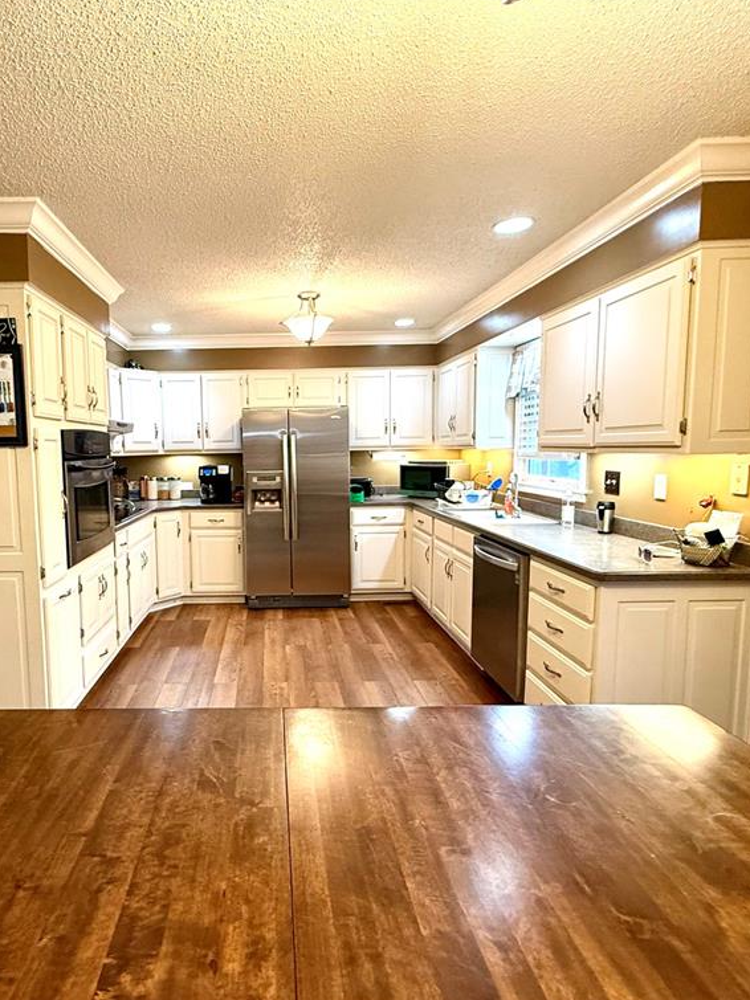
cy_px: 502
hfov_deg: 67.3
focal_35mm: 19
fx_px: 549
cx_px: 268
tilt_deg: -5.4
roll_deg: +1.1
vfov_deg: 84.7
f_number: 2.2
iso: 320
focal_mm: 2.22
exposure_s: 1/60
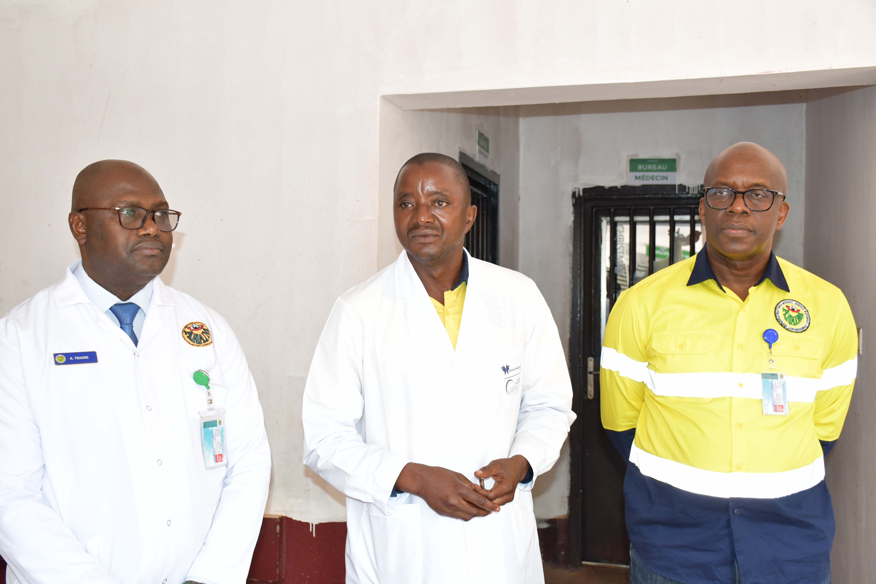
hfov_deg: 49.6
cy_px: 292
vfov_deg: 34.2
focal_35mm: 39
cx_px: 438
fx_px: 949
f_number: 5
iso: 1000
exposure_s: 1/60
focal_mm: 26
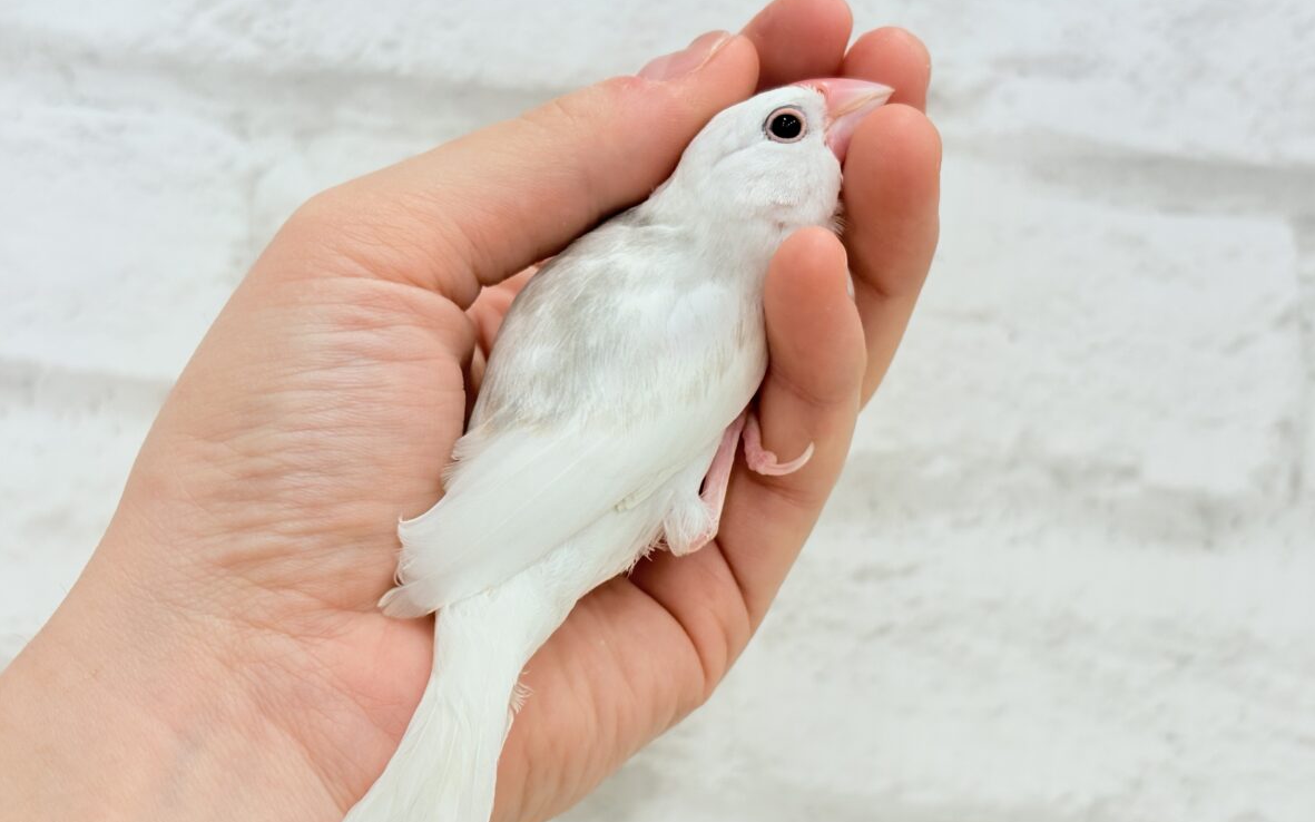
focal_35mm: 56
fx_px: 2007
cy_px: 458
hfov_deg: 36.3
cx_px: 667
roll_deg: -4.4
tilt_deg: -5.0
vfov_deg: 23.1
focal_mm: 5.96
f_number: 1.6
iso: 64
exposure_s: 1/100
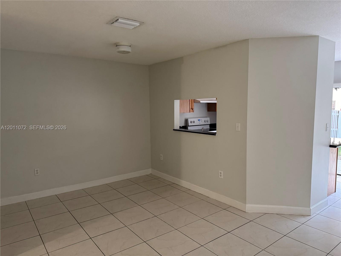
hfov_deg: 71.6
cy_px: 128
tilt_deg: -6.8
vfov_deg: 56.8
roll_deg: +0.5
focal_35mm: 24
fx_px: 236
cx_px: 170
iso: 400
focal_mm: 6.76
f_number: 1.78
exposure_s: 1/60
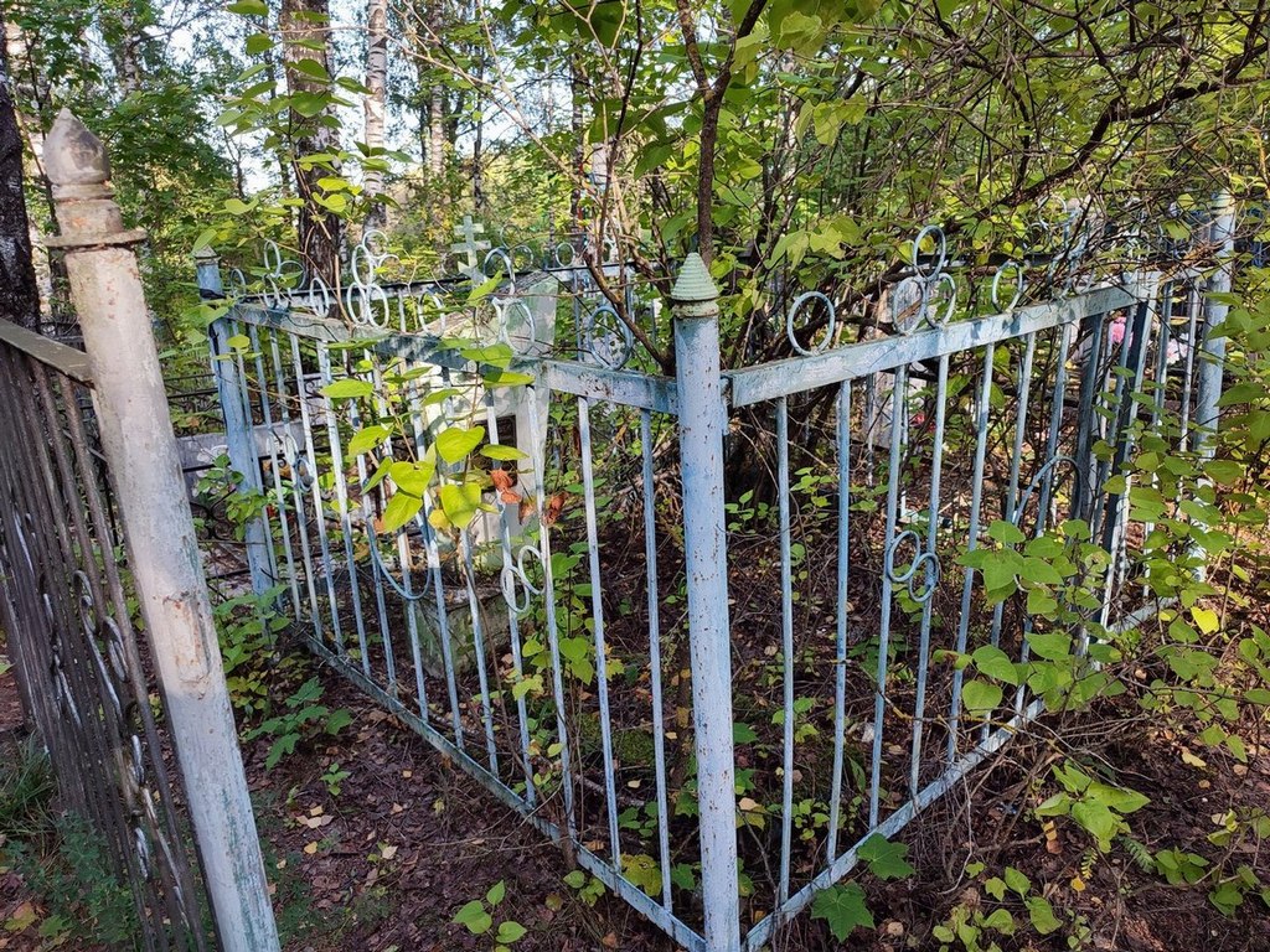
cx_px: 635
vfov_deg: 54.9
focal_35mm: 25
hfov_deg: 69.4
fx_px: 917
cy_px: 476
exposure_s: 1/100
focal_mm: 6.04
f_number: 1.9
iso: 75
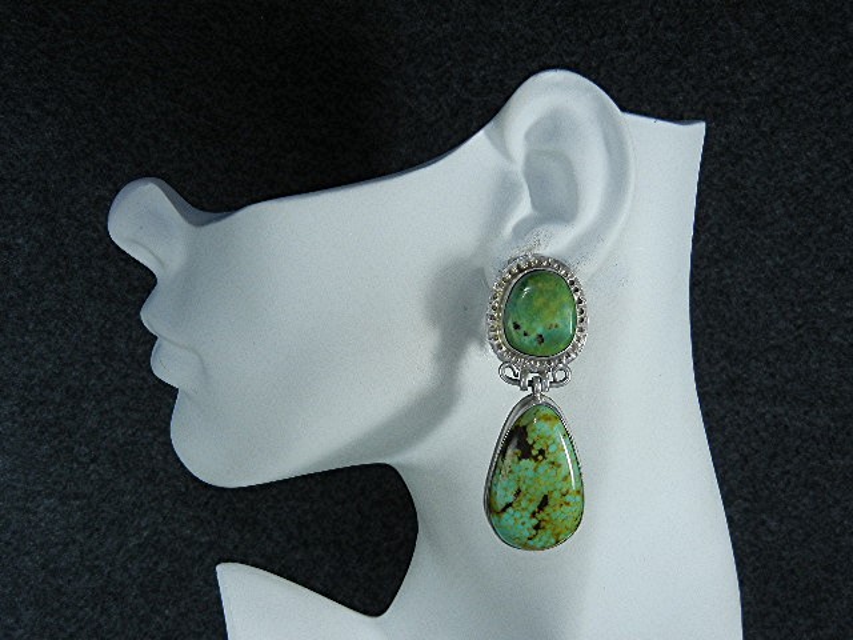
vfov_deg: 24.8
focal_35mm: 59
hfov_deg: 32.7
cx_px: 426
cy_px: 320
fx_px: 1454
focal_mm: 10.6
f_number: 4
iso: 160
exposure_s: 1/38
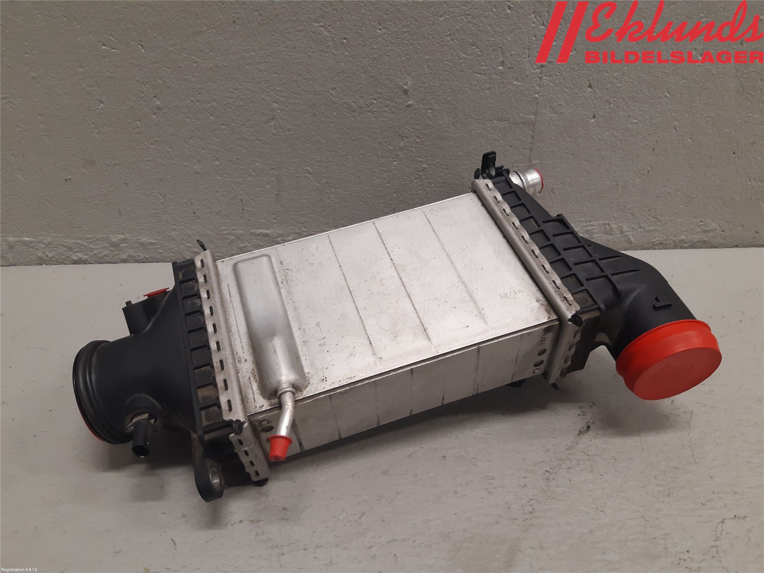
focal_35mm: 26
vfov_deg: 53.1
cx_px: 382
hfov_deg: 67.3
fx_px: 574
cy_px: 286
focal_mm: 3.93
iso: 100
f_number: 1.7
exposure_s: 1/50
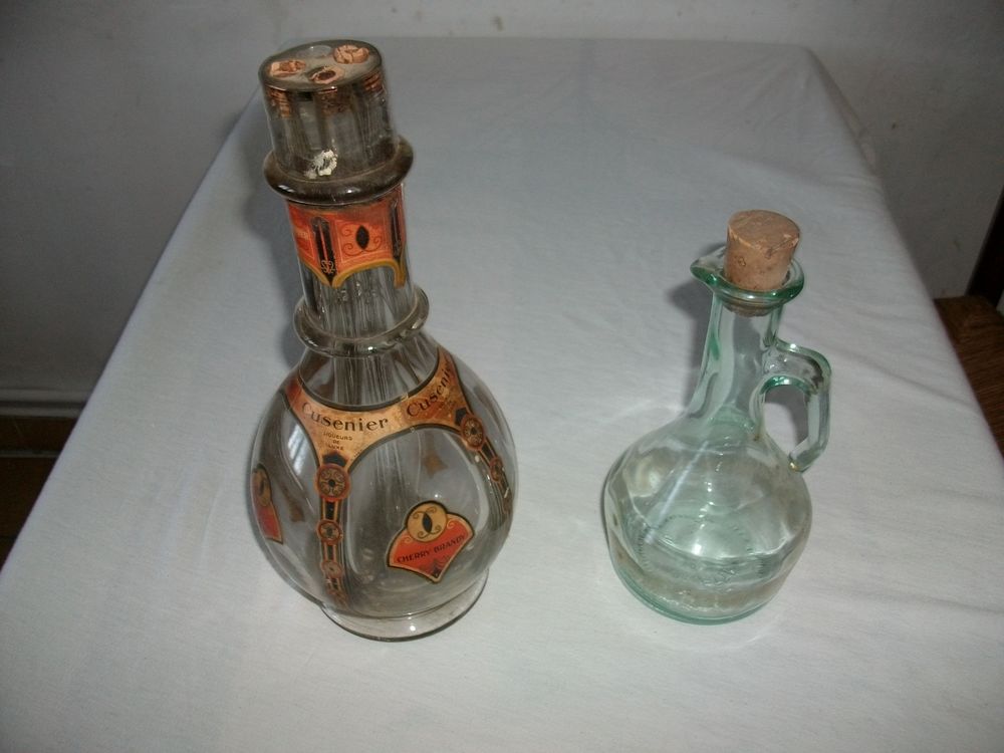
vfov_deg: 44.2
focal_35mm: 32
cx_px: 502
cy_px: 376
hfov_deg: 56.8
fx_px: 928
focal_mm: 5.7
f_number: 2.9
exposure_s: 1/40
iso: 125
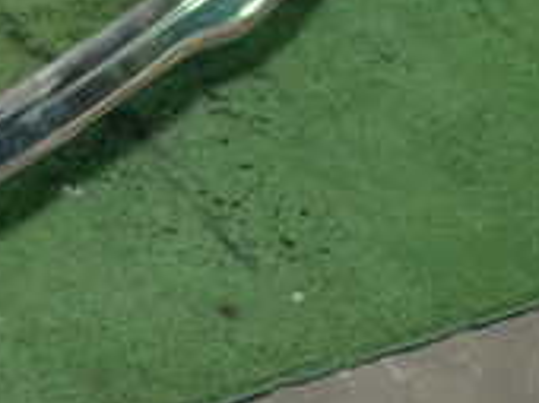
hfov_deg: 16.2
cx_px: -368
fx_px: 1648
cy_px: 270
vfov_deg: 13.9
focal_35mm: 106
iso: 200
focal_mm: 5.4
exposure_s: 1/40
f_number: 2.3
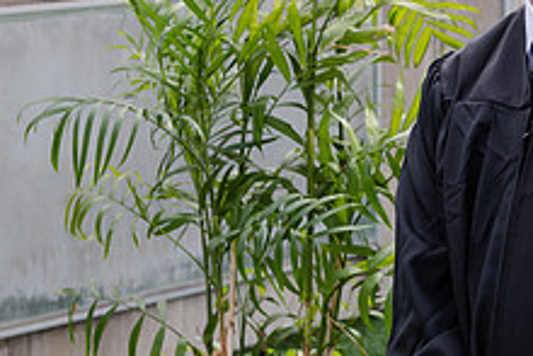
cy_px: 89
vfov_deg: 9.6
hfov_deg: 14.1
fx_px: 2119
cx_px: 574
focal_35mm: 143
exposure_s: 1/200
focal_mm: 52
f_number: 5.6
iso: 160
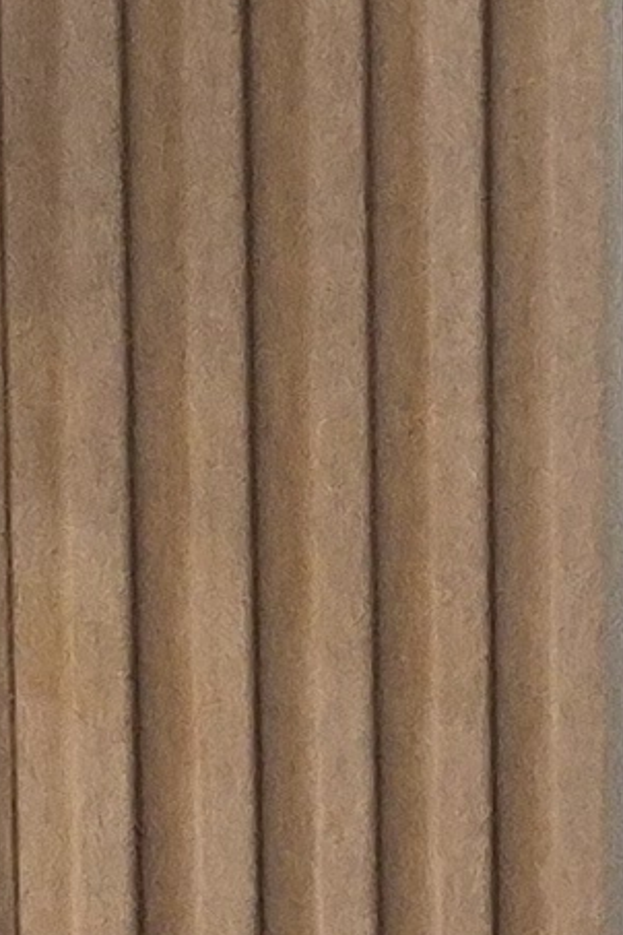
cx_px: 3996
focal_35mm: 211
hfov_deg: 4.5
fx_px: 5477
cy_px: -1257
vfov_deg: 8.9
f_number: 1.8
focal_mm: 5.4
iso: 125
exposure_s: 1/120
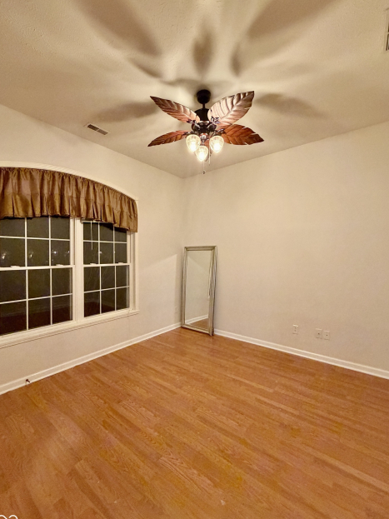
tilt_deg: +0.1
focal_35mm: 15
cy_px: 259
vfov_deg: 98.2
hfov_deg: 81.7
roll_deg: +0.8
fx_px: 225
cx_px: 194
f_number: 2.2
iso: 500
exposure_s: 1/60
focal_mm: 2.22
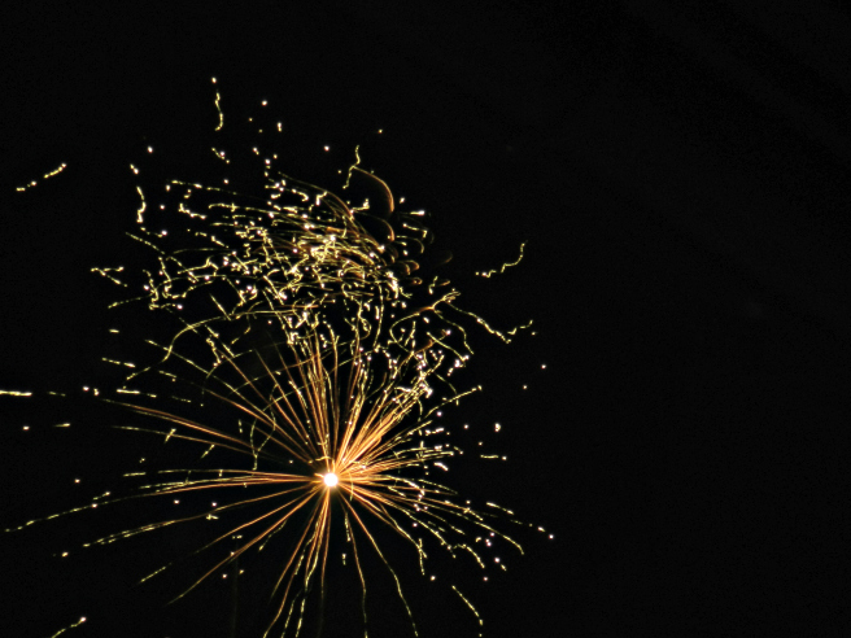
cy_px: 407
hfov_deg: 20.4
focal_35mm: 96
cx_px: 467
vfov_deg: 15.4
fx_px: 2360
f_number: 11.4
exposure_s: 4
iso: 80
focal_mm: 12.6
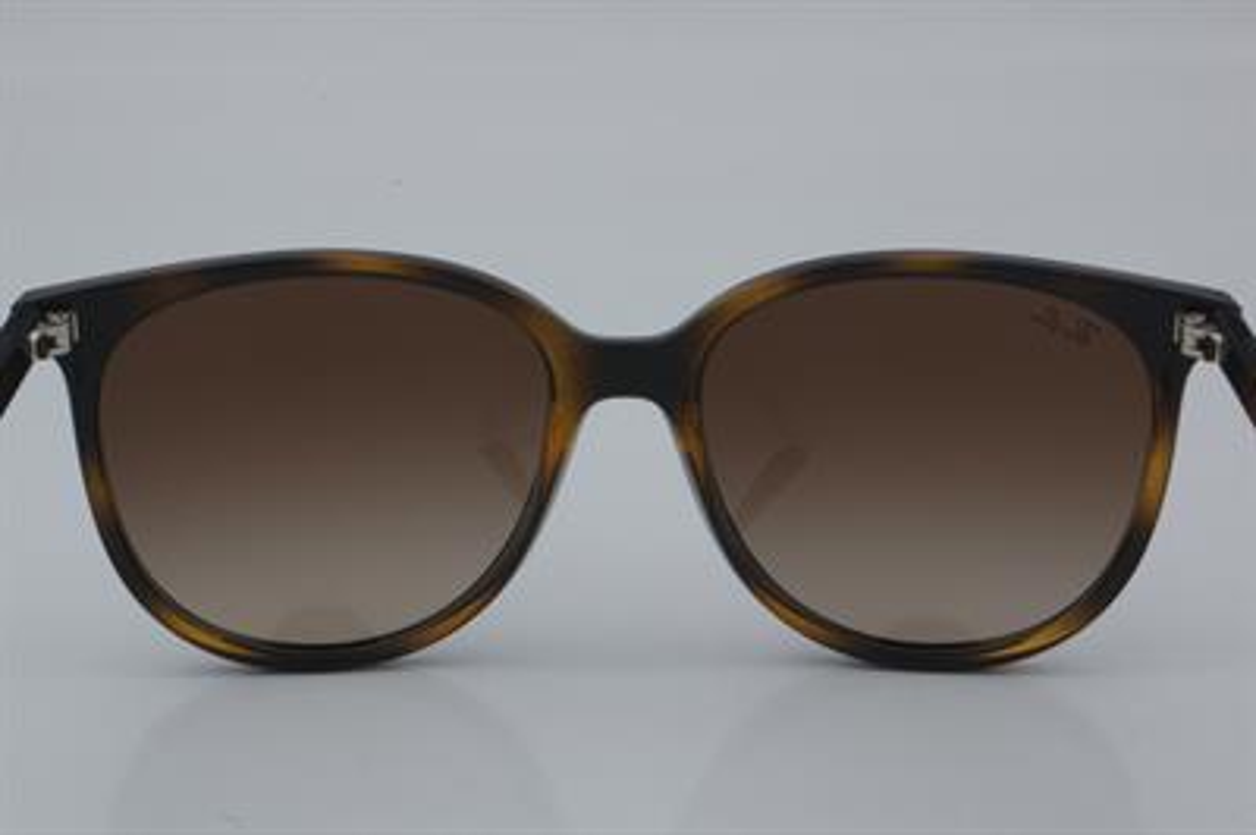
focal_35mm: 75
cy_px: 418
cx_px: 628
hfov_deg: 27.0
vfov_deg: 18.2
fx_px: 2614
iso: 100
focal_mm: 50
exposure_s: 1/4
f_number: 32
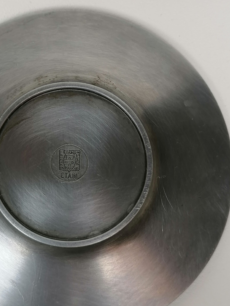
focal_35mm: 55
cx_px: 66
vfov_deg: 34.9
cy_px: 149
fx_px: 487
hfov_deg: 26.3
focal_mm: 4.75
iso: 50
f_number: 1.8
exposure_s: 1/110
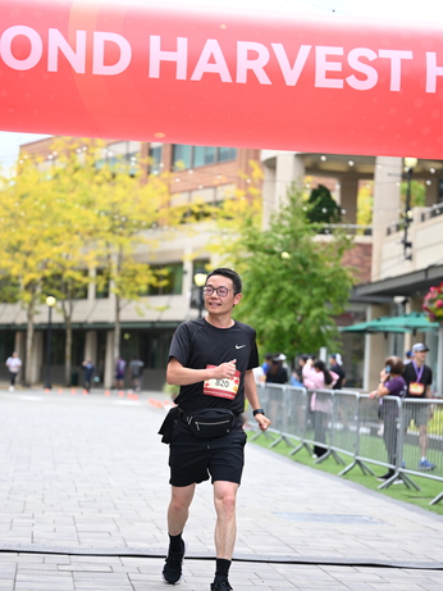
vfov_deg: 21.1
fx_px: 1586
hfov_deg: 15.9
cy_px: 336
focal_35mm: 93
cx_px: 227
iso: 640
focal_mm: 81
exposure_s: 1/2000
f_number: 2.8
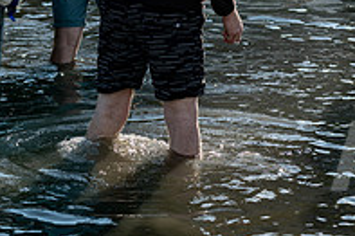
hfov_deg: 12.7
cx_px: 88
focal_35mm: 162
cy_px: -39
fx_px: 1596
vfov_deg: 8.4
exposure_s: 1/400
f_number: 5.6
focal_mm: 55
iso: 110
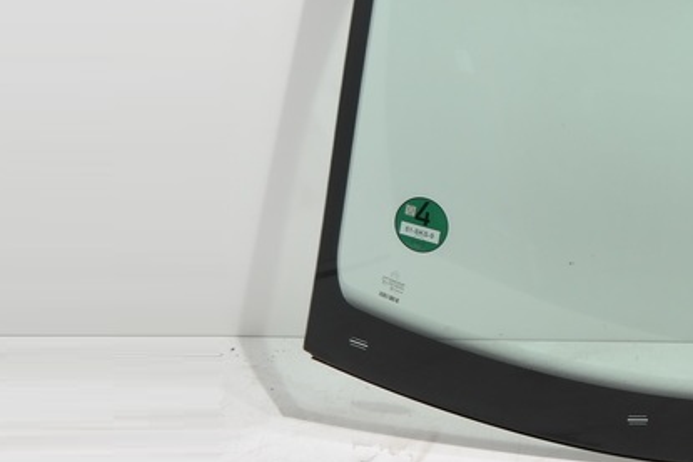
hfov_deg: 25.0
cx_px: 802
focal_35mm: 74
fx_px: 1425
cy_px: -81
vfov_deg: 17.6
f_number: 3.5
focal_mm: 20
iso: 200
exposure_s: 1/60
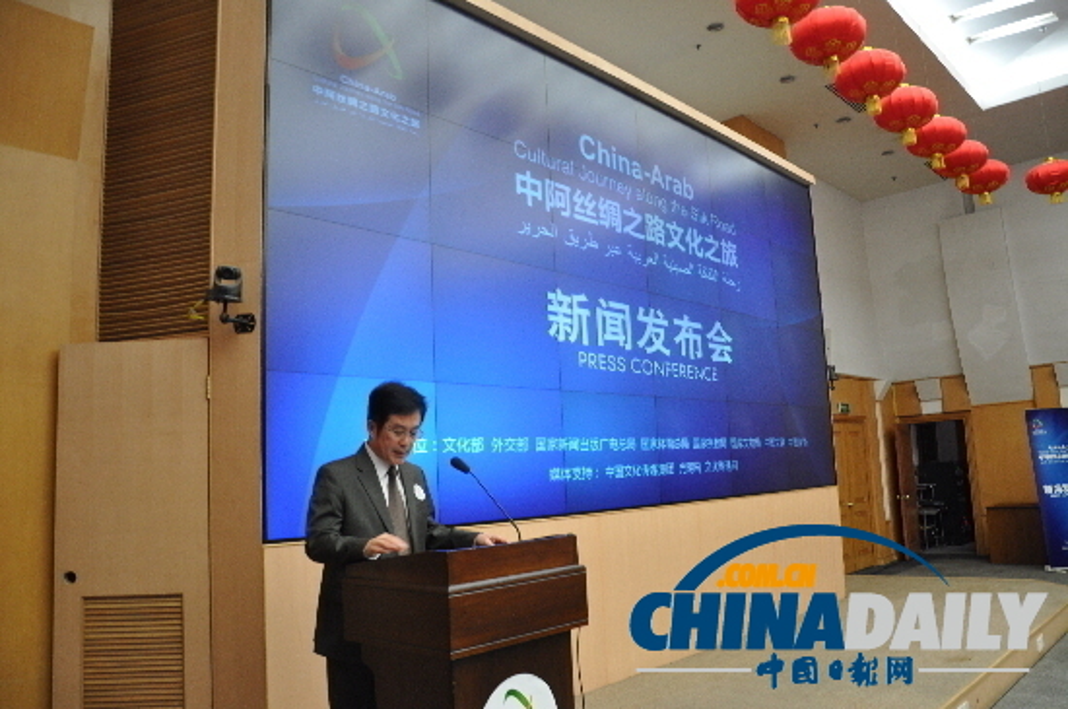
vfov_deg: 47.8
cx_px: 534
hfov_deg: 67.5
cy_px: 354
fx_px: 800
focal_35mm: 27
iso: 640
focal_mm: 18
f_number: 4
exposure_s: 1/15
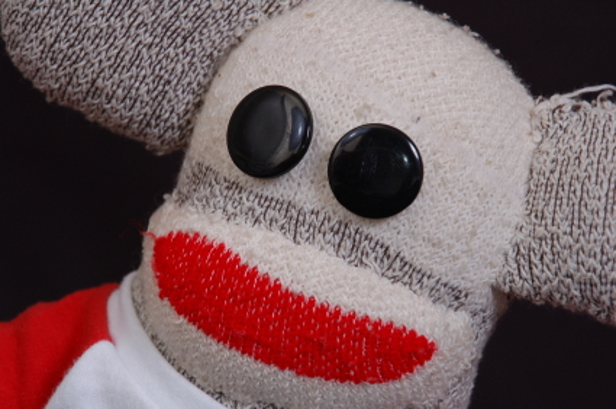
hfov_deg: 6.9
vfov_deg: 4.6
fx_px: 5126
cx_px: 308
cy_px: 204
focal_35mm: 300
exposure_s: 1/500
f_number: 10
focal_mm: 200
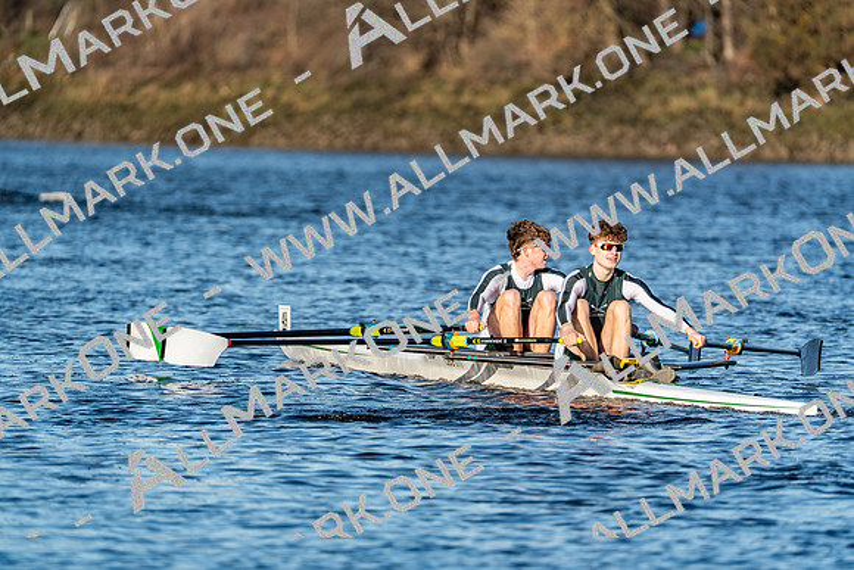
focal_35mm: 441
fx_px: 10463
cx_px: 427
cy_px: 285
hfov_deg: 4.7
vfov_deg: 3.1
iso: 320
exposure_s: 1/2000
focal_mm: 441
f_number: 6.3
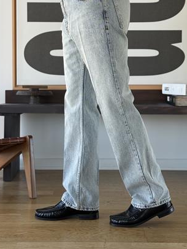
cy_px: 90
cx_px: 94
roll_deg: -0.4
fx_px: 453
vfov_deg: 30.5
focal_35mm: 63
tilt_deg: -1.1
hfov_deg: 23.3
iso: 64
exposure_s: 1/215
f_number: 1.78
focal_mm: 6.76
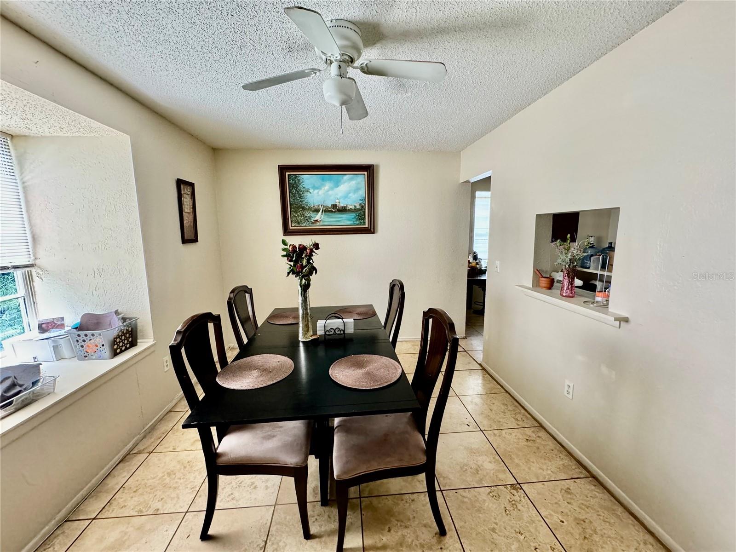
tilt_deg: -9.4
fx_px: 298
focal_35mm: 14
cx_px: 368
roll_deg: +0.4
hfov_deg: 102.1
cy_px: 276
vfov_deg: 85.7
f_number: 2.2
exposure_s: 1/69
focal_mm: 2.22
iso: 320
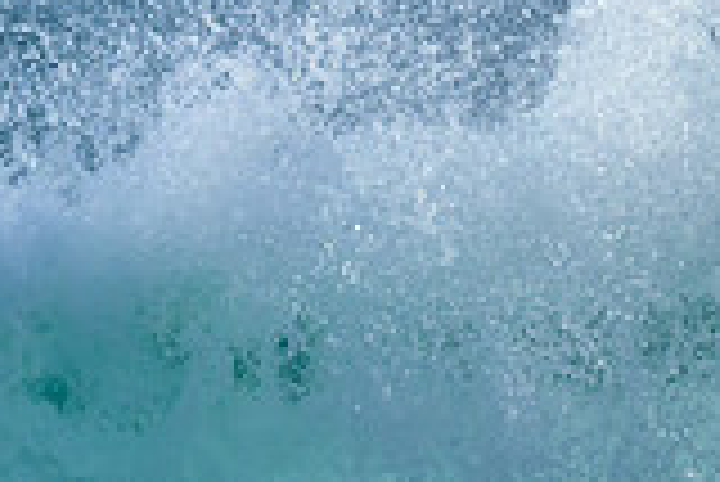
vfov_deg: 0.4
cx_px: -513
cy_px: 402
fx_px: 73025
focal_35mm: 3648
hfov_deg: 0.6
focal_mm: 800
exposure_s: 1/4000
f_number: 6.3
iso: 800
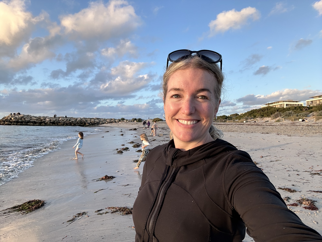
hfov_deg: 73.9
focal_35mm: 23
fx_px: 214
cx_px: 161
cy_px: 121
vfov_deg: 58.9
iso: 25
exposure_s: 1/244
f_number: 1.9
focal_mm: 2.69
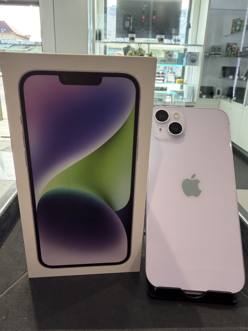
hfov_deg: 56.8
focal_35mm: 24
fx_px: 229
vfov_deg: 71.6
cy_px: 166
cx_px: 124
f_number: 2.2
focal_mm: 2.22
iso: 160
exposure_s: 1/121
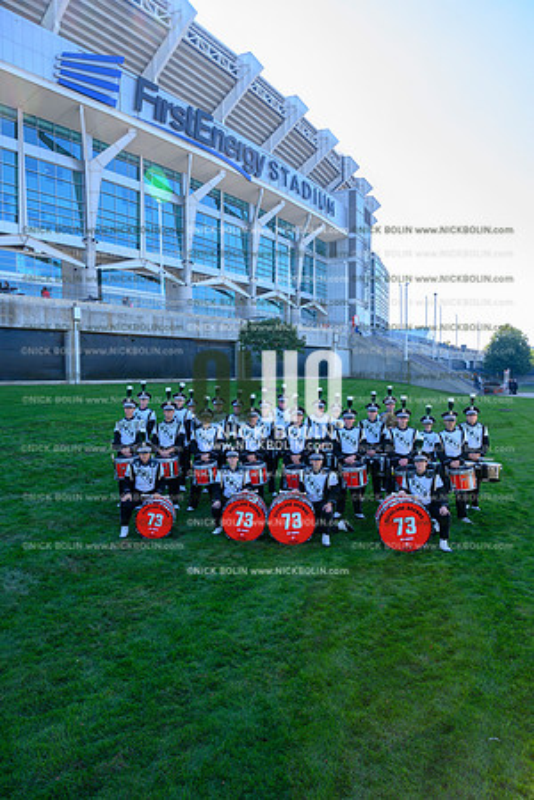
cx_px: 267
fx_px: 567
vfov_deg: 70.4
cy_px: 400
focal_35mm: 26
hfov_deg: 50.4
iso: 800
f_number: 8
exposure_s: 1/320
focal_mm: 25.5
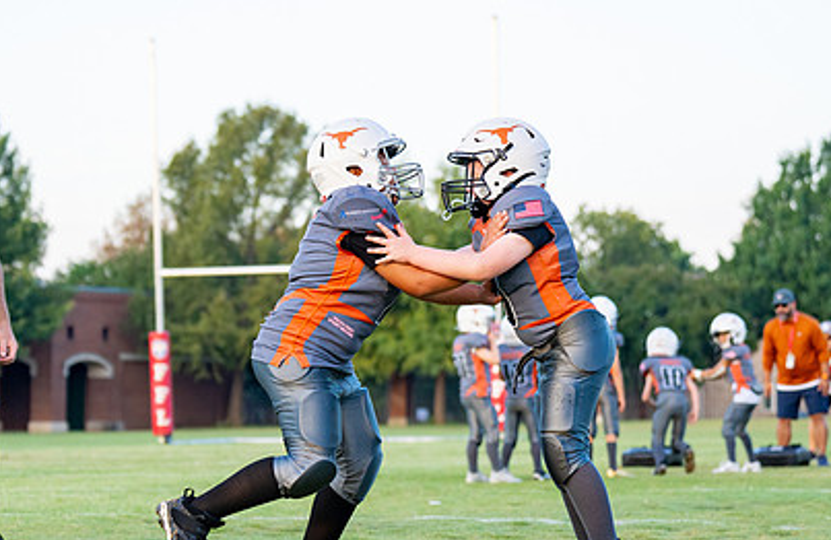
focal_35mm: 120
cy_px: 301
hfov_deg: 17.2
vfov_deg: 11.2
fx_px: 2749
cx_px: 315
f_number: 2.8
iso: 640
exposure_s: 1/1250
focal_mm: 70
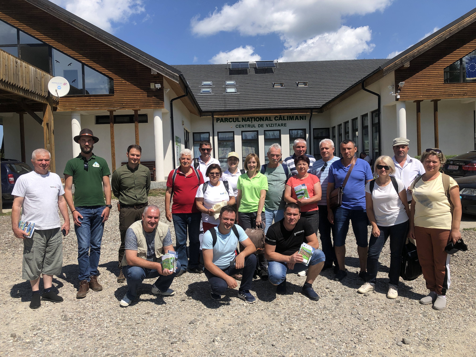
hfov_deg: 63.4
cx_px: 238
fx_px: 385
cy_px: 178
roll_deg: +2.0
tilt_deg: -1.4
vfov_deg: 49.7
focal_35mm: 28
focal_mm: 4
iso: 20
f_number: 1.8
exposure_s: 1/2288
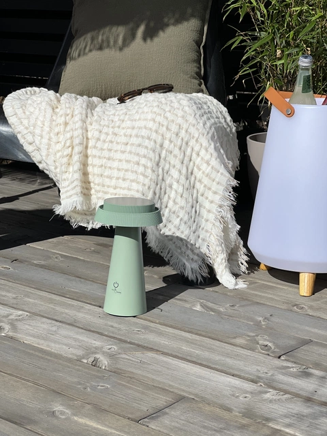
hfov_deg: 19.1
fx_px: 970
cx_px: 164
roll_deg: -0.8
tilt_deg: -11.7
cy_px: 218
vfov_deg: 25.3
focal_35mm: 77
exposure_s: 1/2179
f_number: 2.8
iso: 32
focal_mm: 9
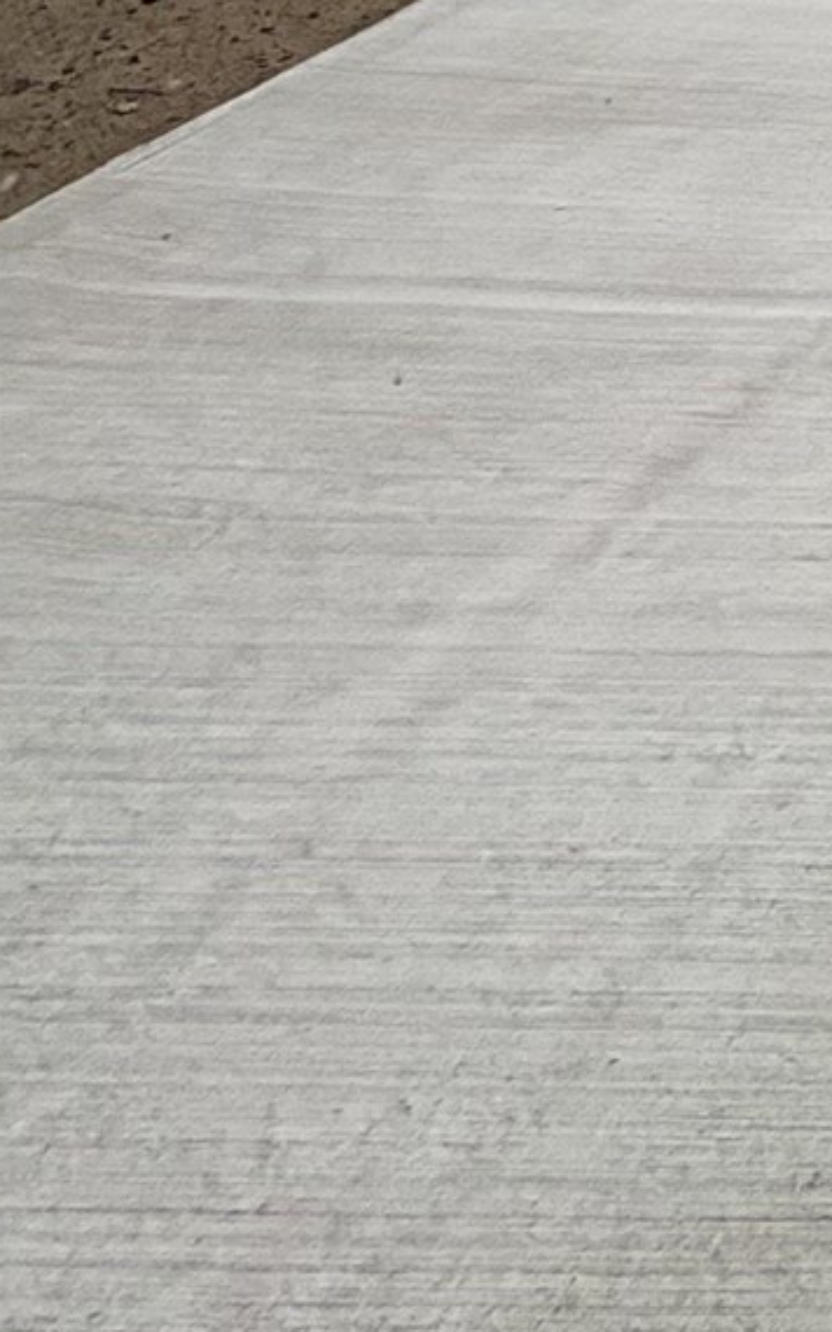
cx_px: 2008
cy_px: -750
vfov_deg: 24.7
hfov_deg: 14.3
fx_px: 2178
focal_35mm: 60
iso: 50
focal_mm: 2.22
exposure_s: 1/4630
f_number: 2.2
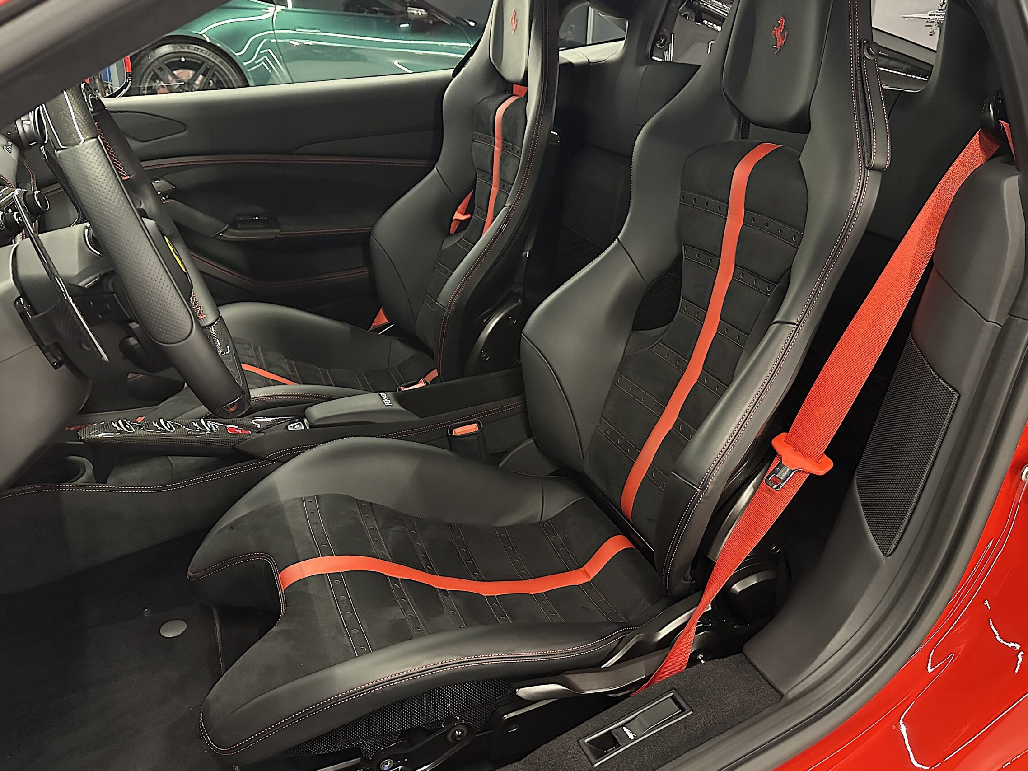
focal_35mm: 27
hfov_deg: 65.2
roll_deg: -3.3
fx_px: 802
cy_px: 376
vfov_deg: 51.3
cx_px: 567
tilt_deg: -23.1
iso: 1000
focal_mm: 6.86
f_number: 1.78
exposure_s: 1/33
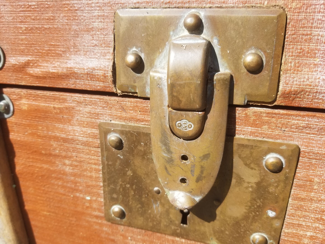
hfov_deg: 67.3
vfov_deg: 53.1
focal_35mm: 26
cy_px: 122
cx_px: 162
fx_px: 244
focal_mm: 4.25
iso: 50
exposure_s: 1/1168
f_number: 1.7
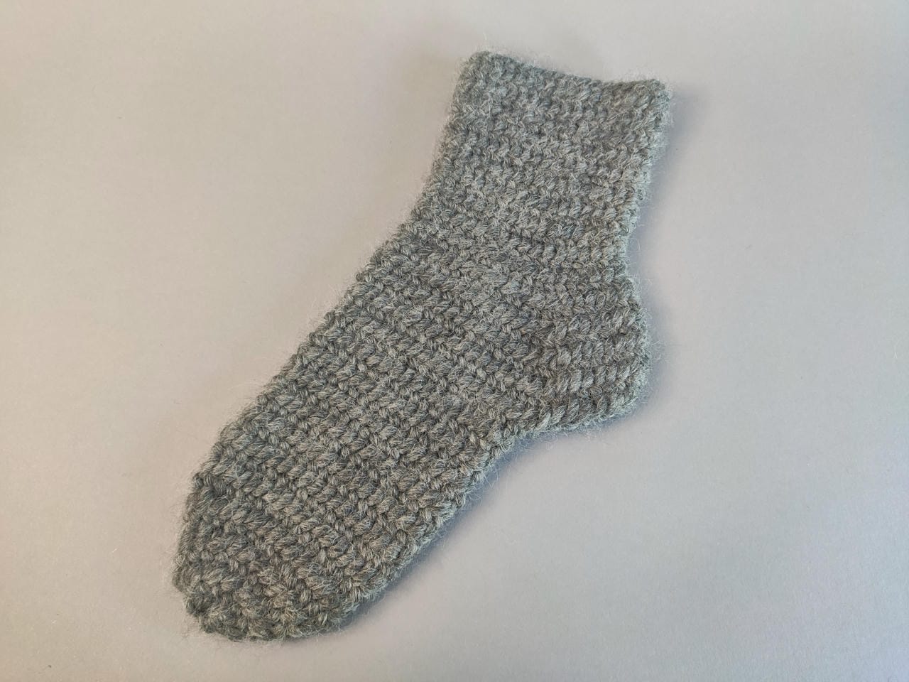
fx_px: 683
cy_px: 341
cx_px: 454
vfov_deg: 53.1
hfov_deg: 67.3
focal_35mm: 26
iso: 646
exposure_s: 1/33
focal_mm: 4.77
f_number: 1.75
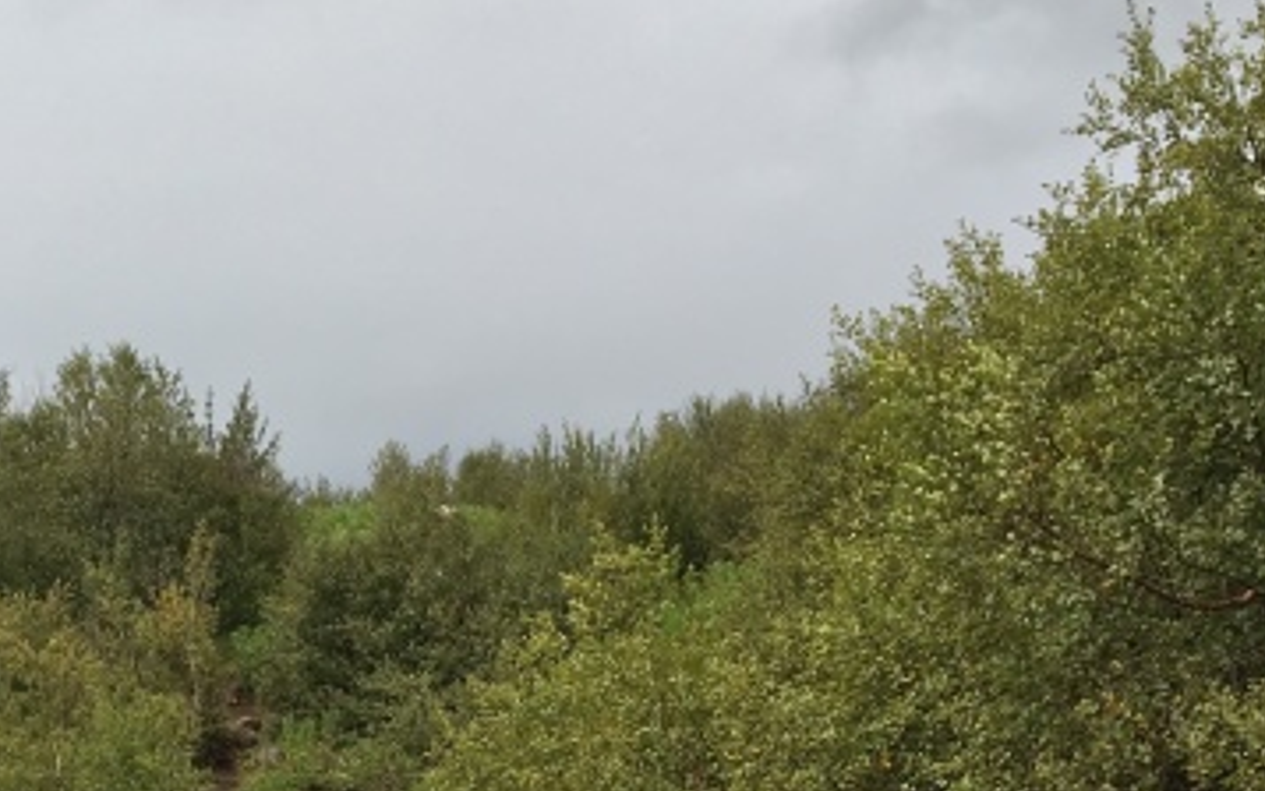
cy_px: 1088
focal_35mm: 88
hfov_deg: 23.3
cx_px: 297
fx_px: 3035
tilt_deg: -8.1
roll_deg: -1.6
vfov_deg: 14.1
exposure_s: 1/545
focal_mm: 4.15
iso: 25
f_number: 2.2
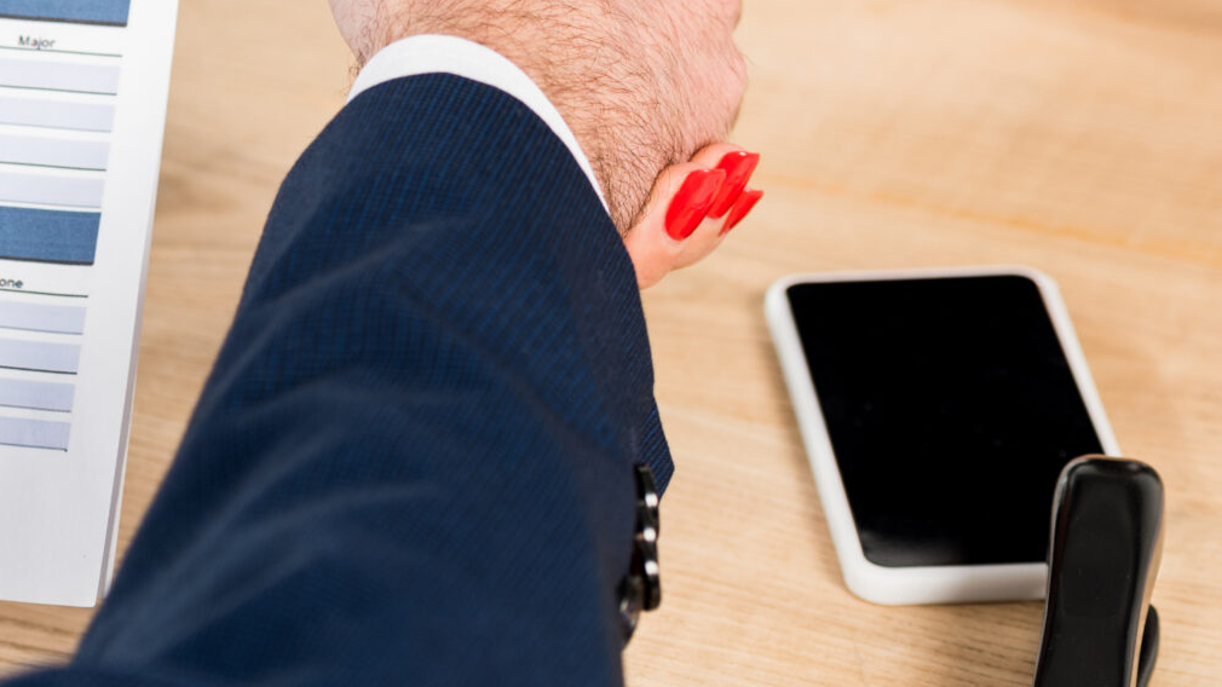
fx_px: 6027
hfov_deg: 11.5
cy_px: -169
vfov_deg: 6.5
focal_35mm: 186
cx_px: 254
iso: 125
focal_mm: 70
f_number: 5
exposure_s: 1/160
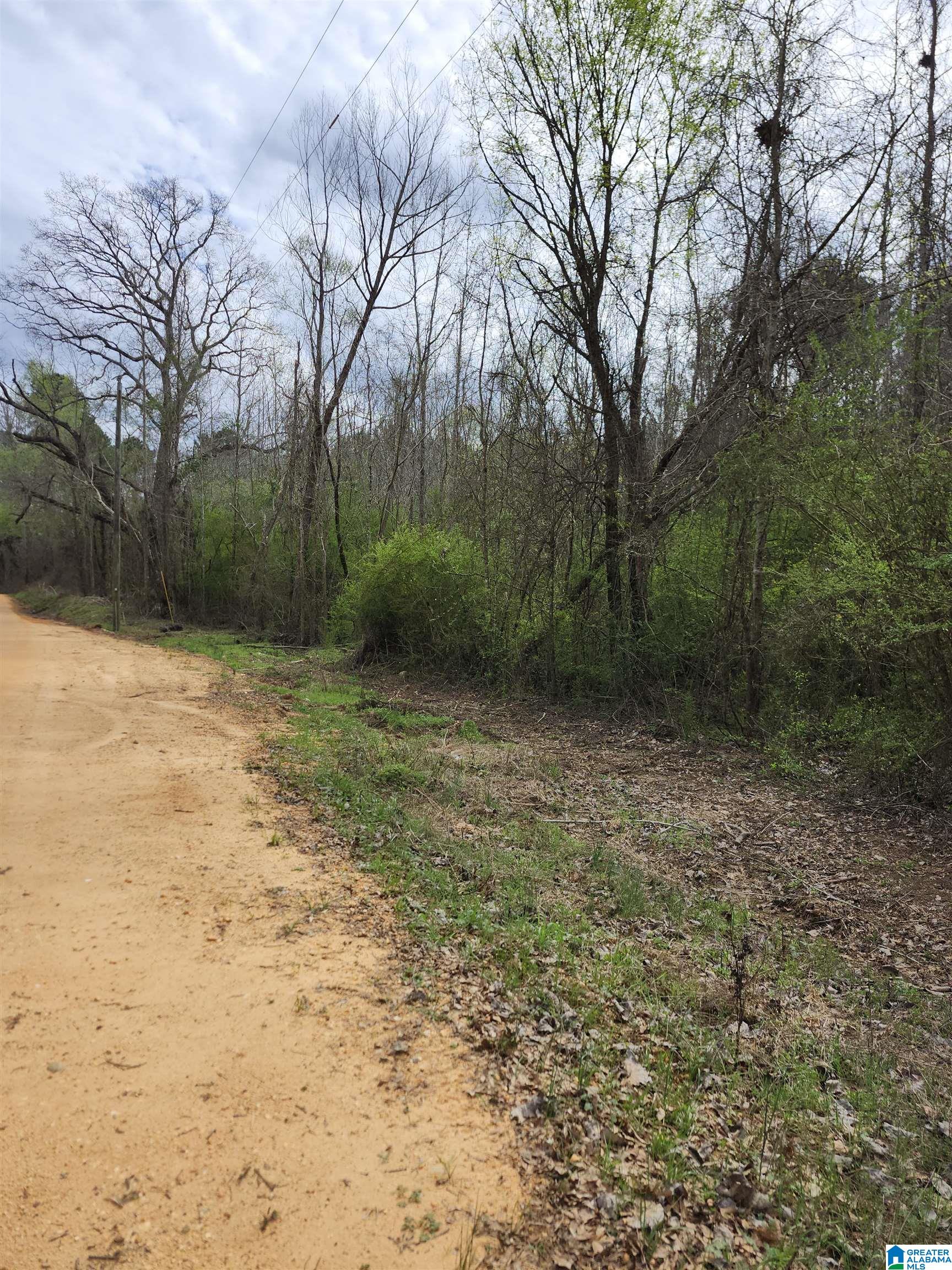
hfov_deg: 58.9
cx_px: 476
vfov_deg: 73.9
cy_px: 635
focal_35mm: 23
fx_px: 843
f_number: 1.8
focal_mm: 5.54
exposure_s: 1/1525
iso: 25
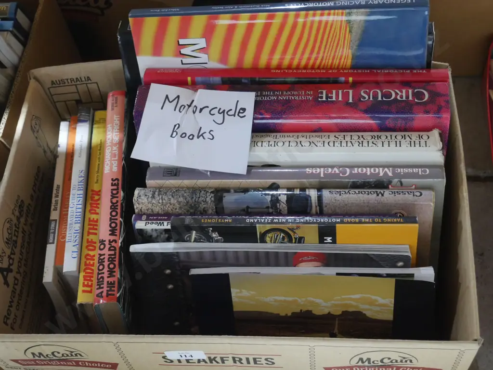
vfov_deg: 28.0
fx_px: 741
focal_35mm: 52
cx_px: 246
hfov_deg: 36.8
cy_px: 185
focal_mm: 26
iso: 3200
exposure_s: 1/30
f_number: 5.3
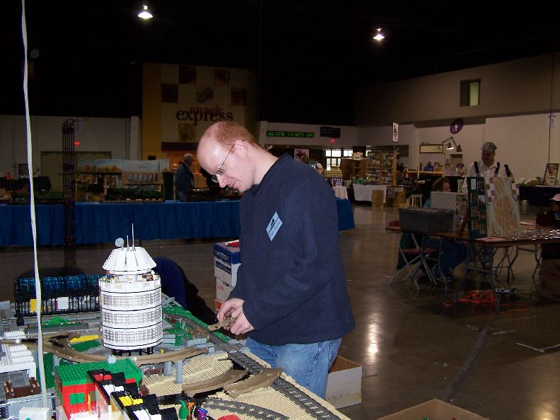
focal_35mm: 38
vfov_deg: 37.7
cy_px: 210
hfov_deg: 49.0
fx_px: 615
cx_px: 280
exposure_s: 1/60
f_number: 2.8
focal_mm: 6.3
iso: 140
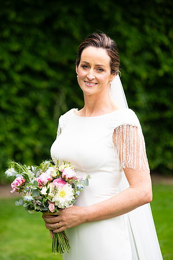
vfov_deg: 15.2
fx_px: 973
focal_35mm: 135
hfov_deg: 10.2
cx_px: 86
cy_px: 130
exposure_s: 1/200
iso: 250
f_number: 3.5
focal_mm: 135
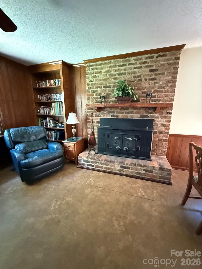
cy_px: 134
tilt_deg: -11.8
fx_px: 109
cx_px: 101
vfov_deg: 102.1
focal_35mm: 14
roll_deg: -0.8
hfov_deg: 85.7
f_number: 2.2
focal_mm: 2.22
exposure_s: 1/40
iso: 1600
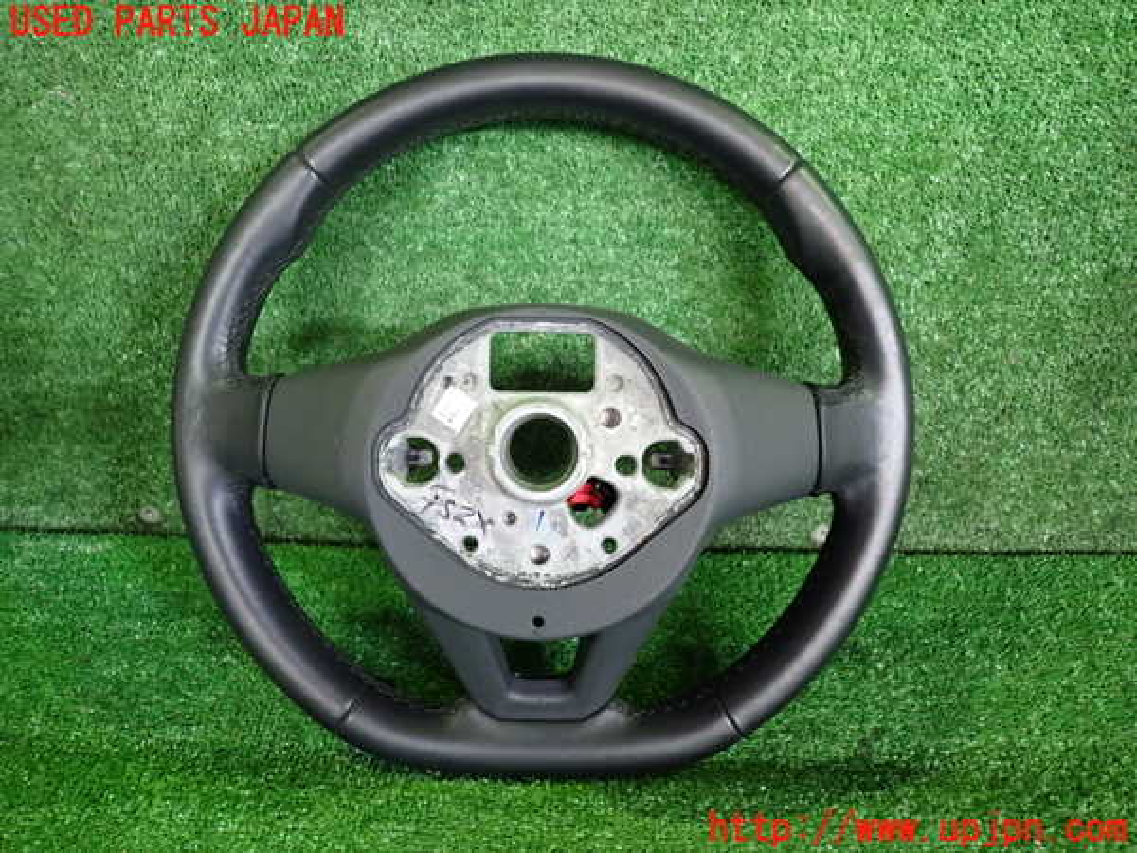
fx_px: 821
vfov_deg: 54.9
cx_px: 568
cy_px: 426
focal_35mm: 25
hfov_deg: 69.4
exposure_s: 1/30
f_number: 2
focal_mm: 4.5
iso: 500
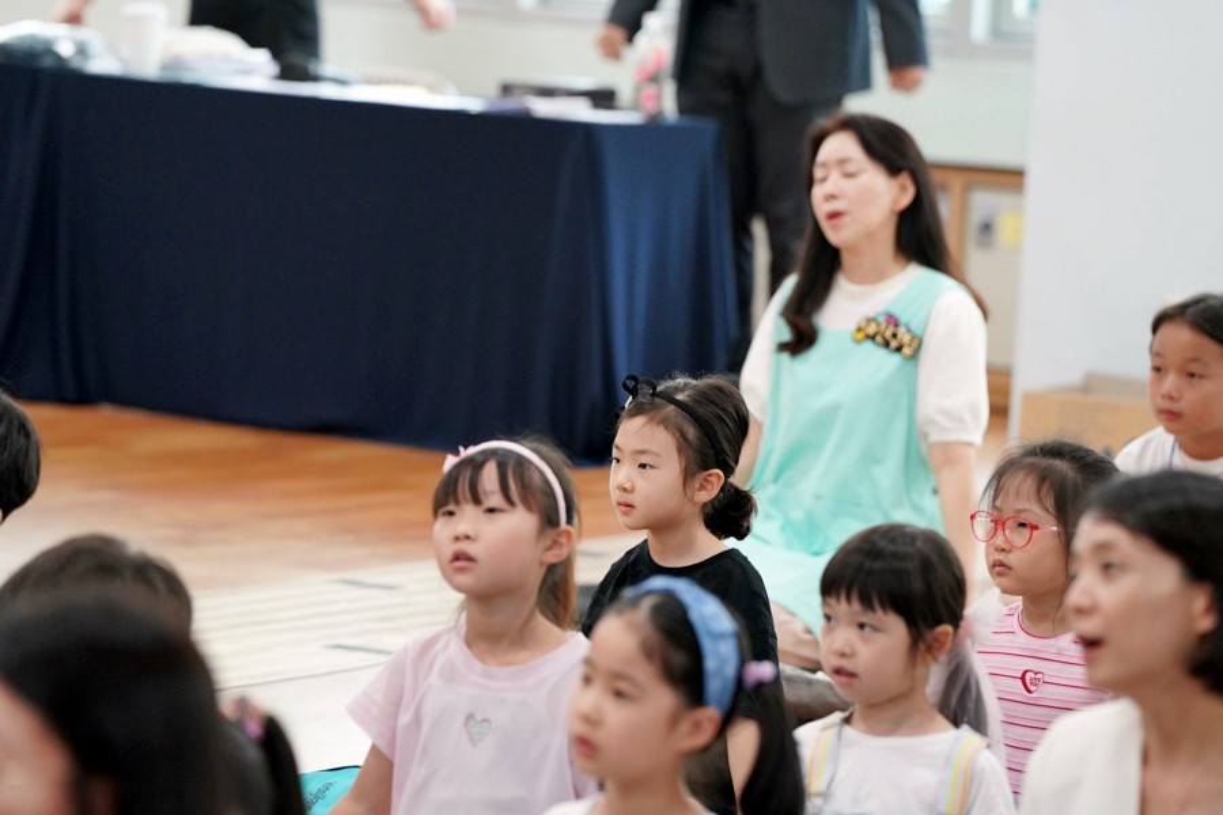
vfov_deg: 6.9
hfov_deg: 10.3
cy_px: 408
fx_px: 6794
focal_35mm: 200
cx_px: 612
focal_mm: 200
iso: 3200
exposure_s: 1/250
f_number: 4
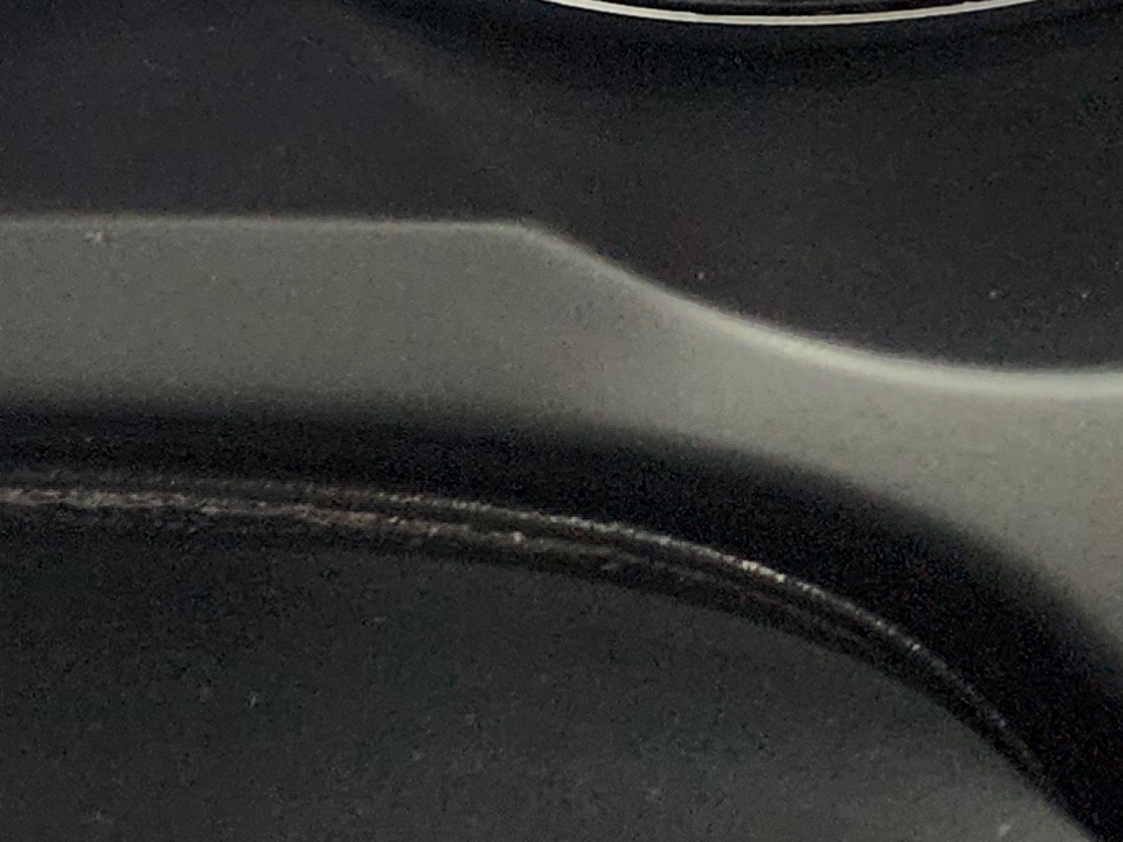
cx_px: -724
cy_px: -991
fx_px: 3634
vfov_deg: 11.5
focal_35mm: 112
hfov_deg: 15.7
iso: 500
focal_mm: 6.4
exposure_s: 1/100
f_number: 1.8
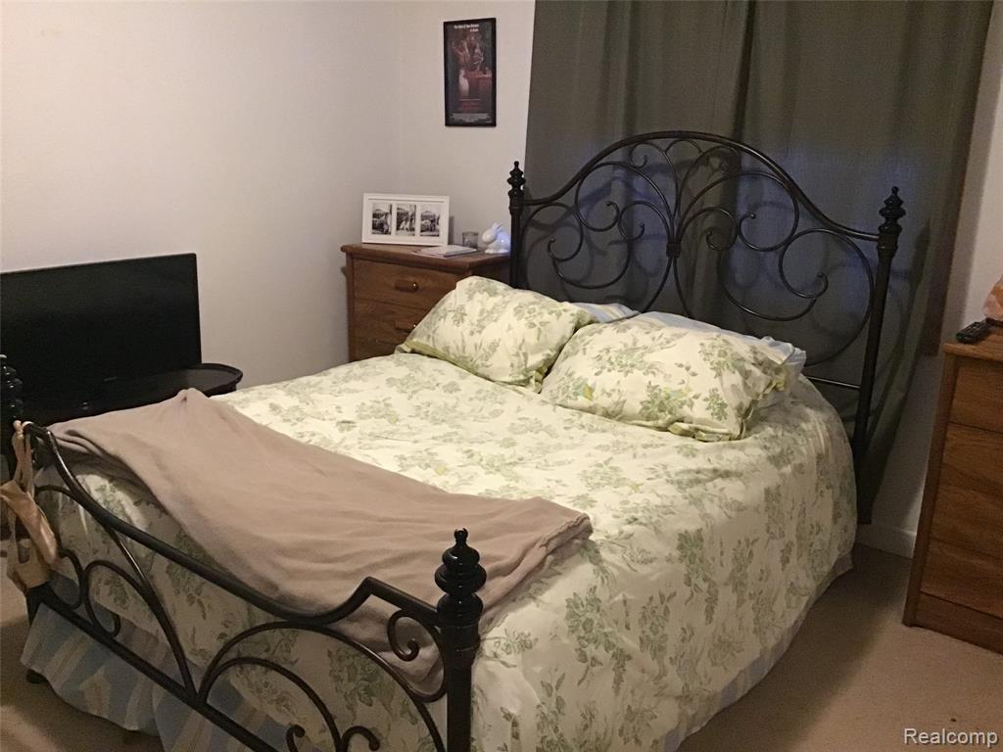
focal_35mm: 31
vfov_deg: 45.4
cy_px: 376
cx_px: 502
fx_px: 898
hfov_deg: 58.4
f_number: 2.4
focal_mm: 3.3
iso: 400
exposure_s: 1/15
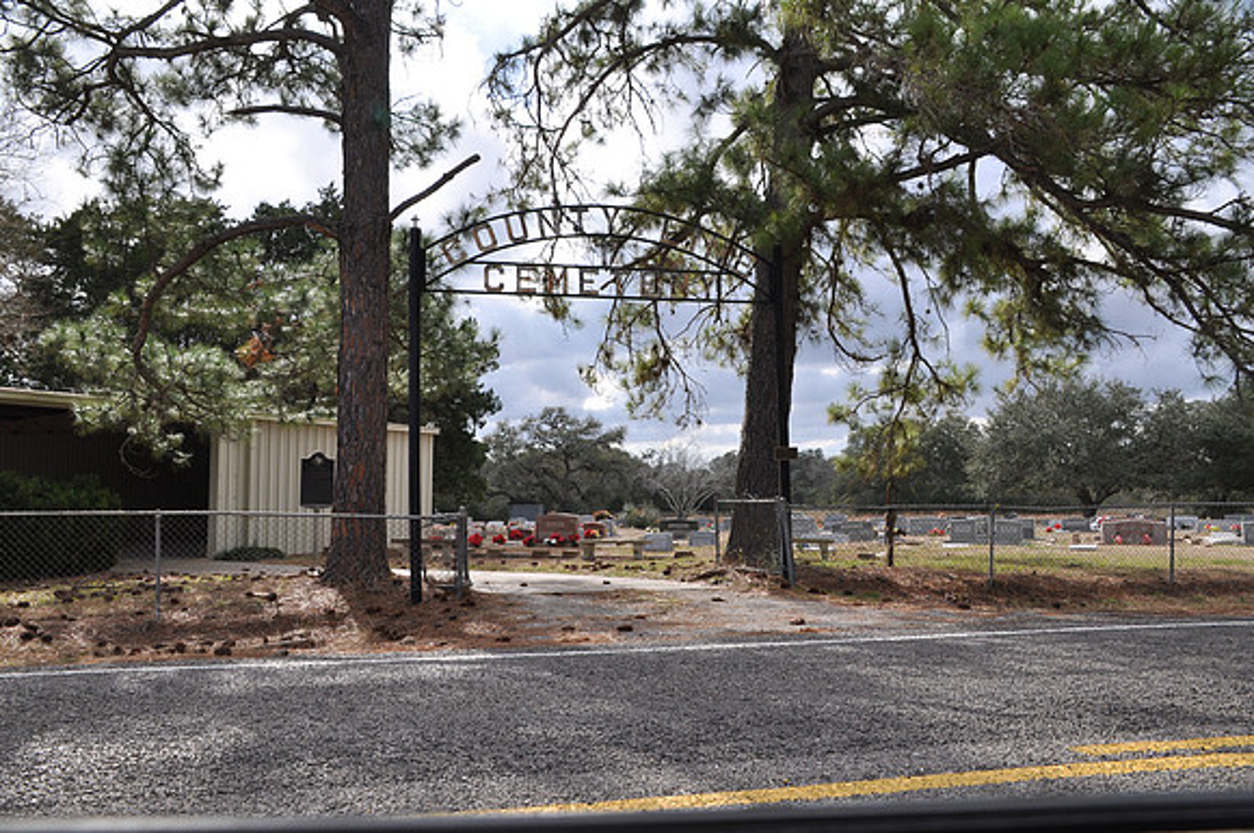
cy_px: 416
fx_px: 1044
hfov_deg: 62.0
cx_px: 627
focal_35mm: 30
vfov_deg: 43.5
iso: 200
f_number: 11
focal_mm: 20
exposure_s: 1/125
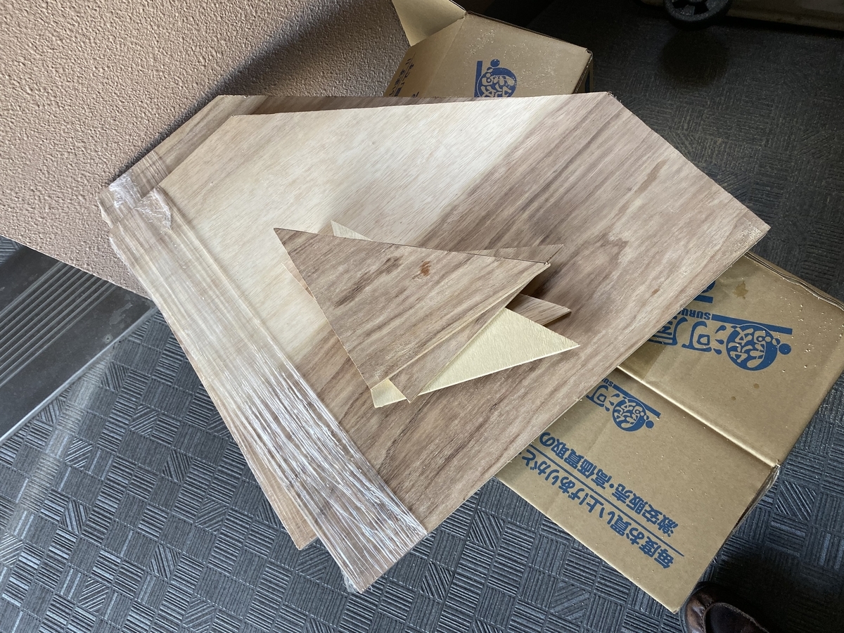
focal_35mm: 26
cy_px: 316
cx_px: 422
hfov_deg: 67.3
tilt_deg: -72.1
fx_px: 634
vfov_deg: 53.1
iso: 125
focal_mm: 4.25
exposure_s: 1/65
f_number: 1.8
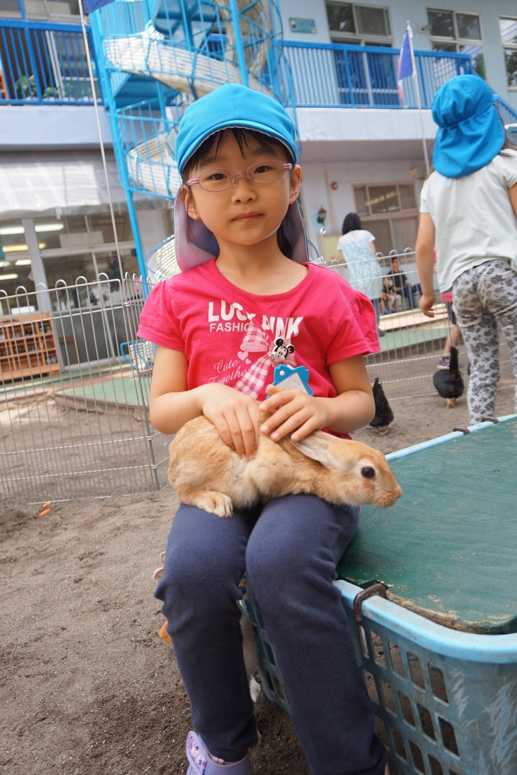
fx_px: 614
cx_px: 258
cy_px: 388
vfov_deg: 64.6
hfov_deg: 45.7
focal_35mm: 28
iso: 100
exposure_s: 1/200
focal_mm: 19
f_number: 4
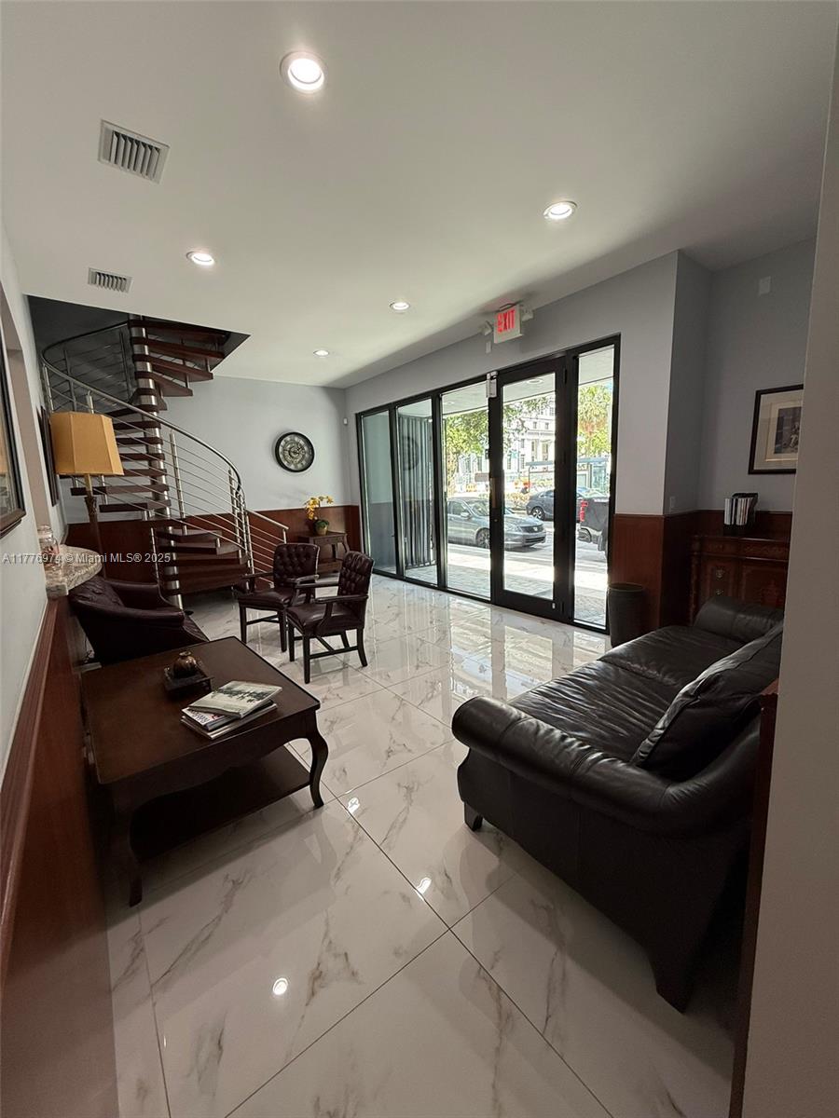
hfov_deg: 85.7
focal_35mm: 14
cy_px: 559
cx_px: 420
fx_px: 452
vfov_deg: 102.1
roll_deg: +2.1
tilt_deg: -9.4
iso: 100
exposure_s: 1/120
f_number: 2.2
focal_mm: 2.22
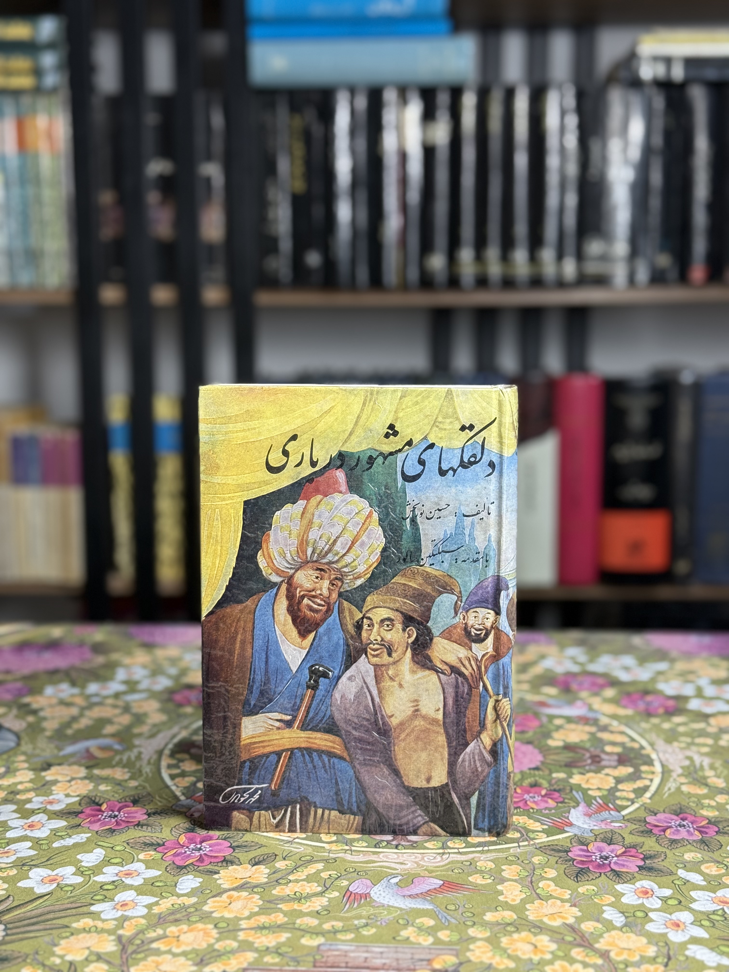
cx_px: 364
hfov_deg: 30.3
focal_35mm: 48
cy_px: 486
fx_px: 1348
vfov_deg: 39.7
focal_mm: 6.76
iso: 100
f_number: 1.78
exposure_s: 1/100
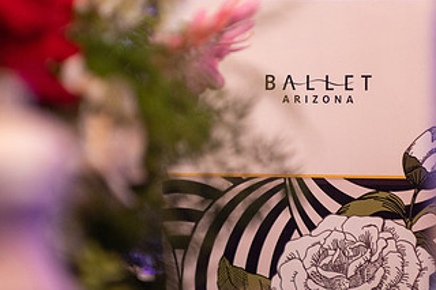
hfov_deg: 5.7
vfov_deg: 3.8
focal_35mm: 363
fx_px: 4394
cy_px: 97
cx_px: 236
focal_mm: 200
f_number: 2.8
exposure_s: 1/80
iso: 6400
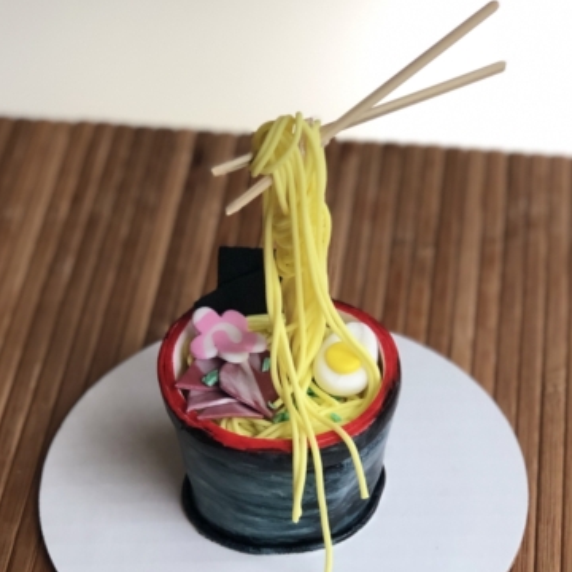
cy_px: 346
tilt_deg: -46.6
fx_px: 1309
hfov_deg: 24.7
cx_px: 282
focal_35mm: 70
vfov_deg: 24.6
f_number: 2.8
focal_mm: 6.6
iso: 80
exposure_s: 1/30
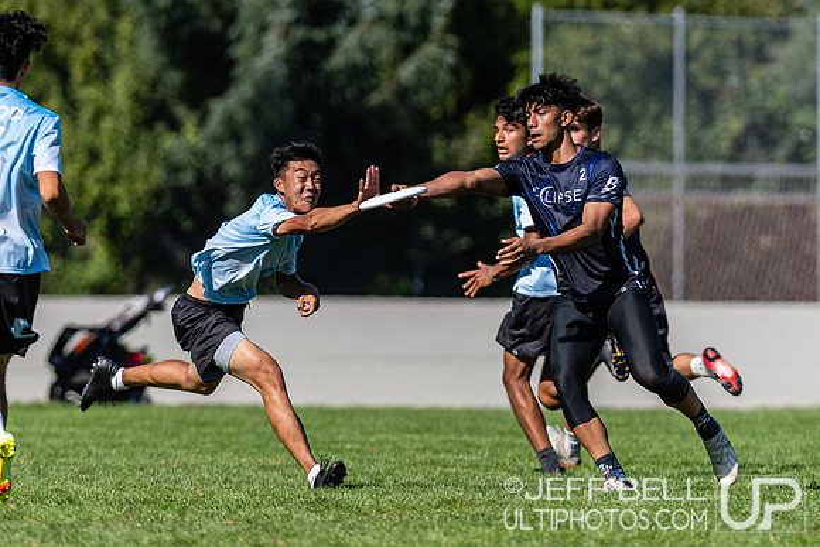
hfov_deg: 2.6
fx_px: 17839
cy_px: 220
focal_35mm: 783
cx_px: 345
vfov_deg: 1.8
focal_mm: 300
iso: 100
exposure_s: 1/1000
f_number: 4
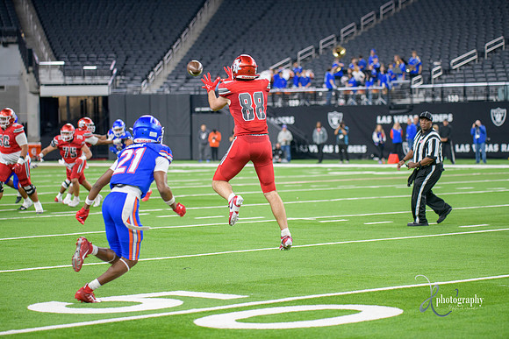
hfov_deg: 16.4
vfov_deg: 11.0
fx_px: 1768
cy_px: 170
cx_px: 254
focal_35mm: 125
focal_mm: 125
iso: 1000
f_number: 2.8
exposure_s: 1/400
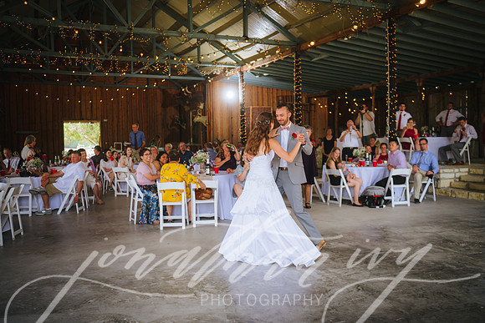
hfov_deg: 54.4
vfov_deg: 37.9
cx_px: 242
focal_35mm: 35
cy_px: 162
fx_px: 472
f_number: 2.8
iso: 160
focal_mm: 35
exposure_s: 1/160
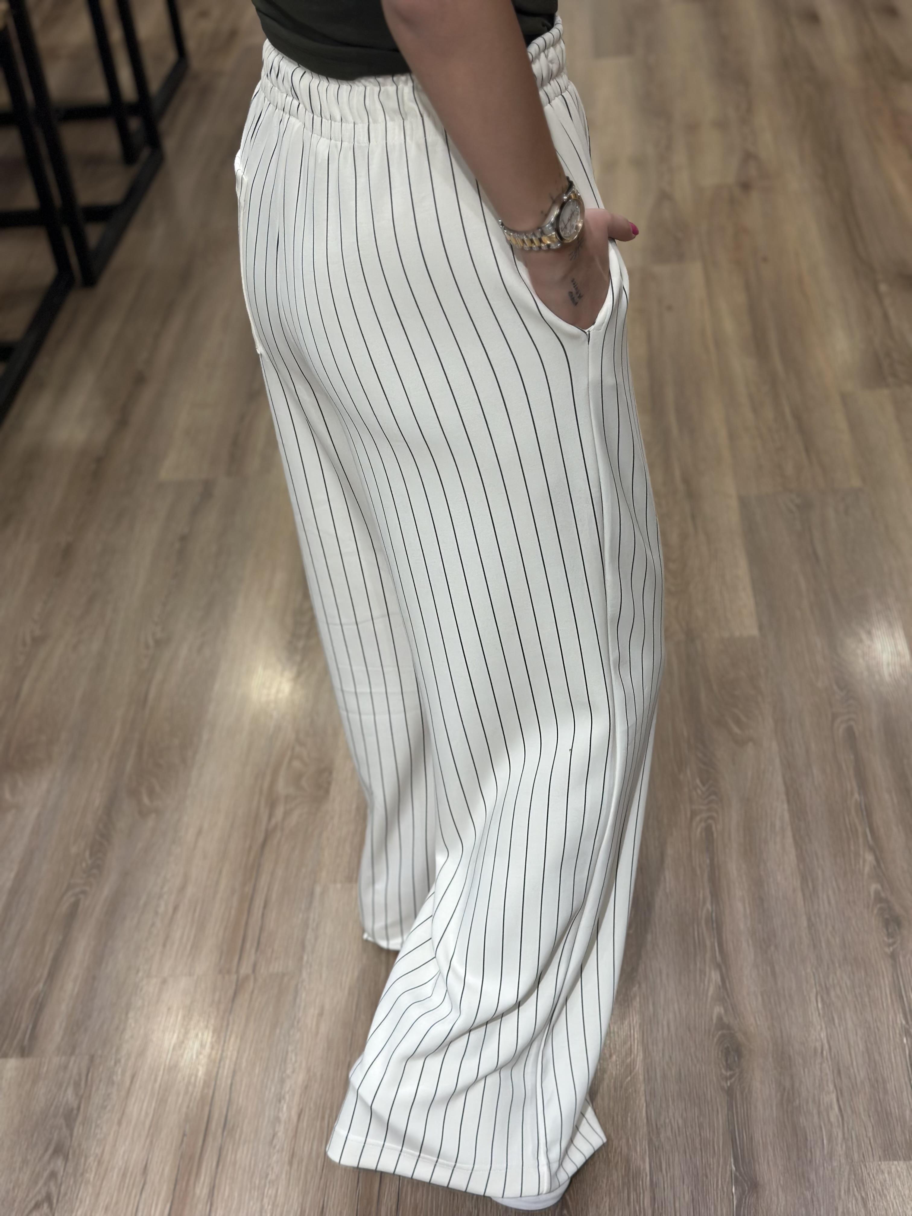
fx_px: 1686
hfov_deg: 30.3
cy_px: 608
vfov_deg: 39.7
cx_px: 456
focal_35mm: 48
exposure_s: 1/100
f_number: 1.78
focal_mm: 6.86
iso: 125
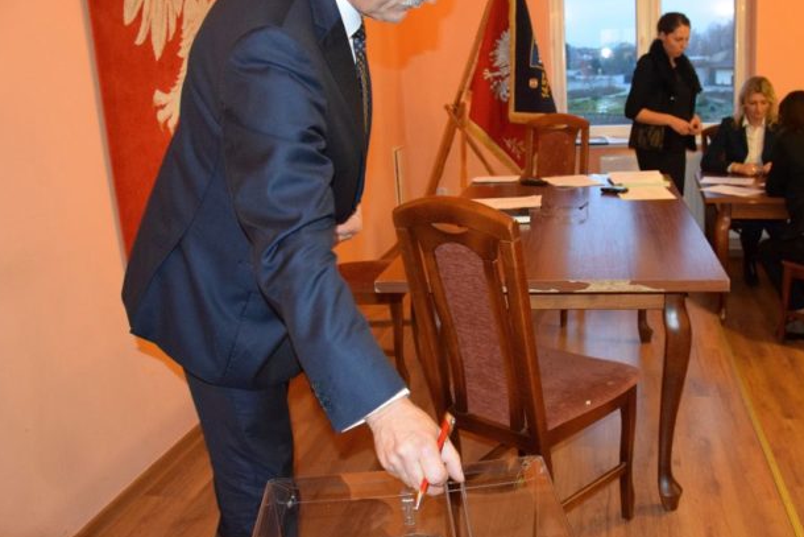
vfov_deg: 38.9
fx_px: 759
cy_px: 272
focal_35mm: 34
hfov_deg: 55.4
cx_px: 478
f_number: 3.5
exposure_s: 1/60
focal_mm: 18
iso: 3200
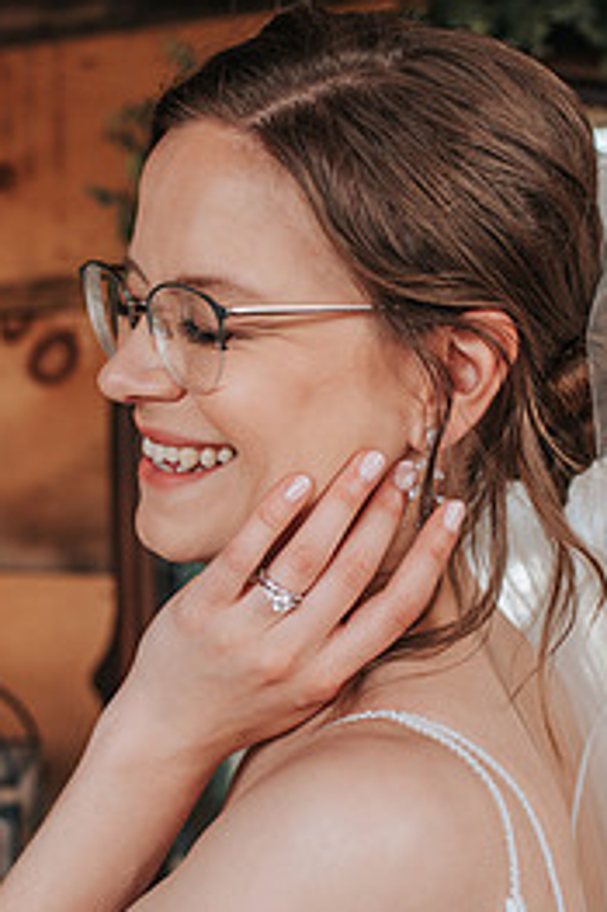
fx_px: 1519
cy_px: 510
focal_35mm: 60
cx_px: 336
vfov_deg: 33.4
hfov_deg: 22.6
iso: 500
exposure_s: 1/800
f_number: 3.2
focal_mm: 35
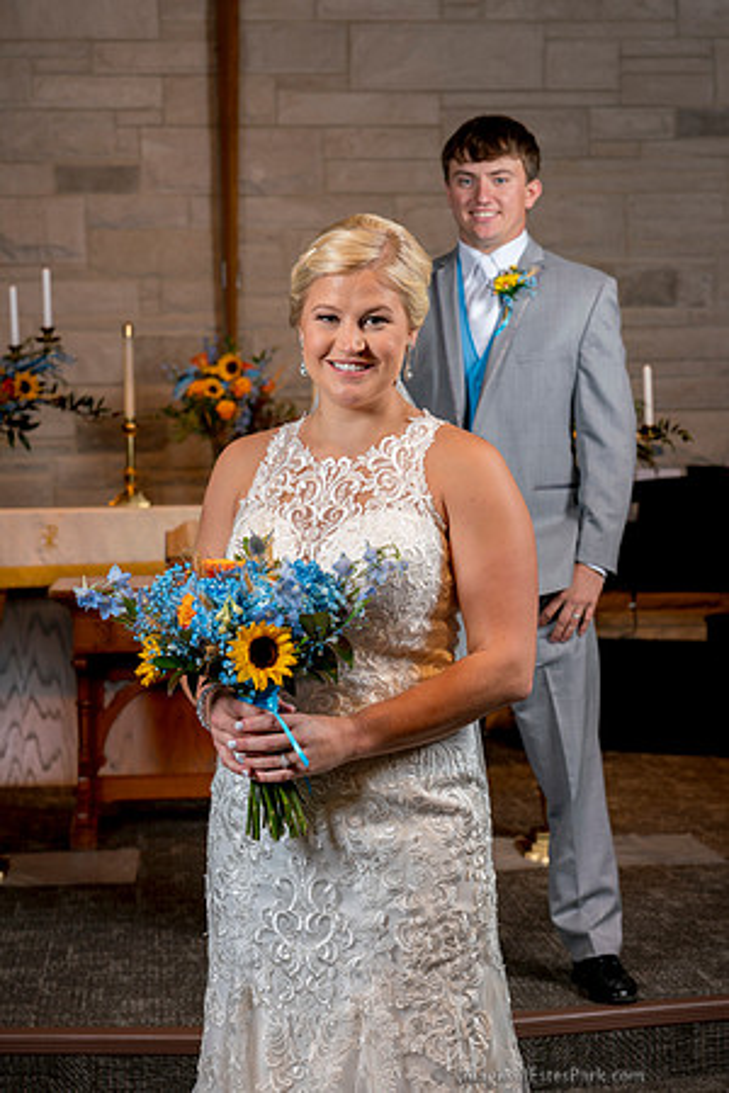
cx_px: 364
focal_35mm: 60
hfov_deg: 22.6
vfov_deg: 33.4
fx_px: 1822
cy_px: 546
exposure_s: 1/50
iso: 200
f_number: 5
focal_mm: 60
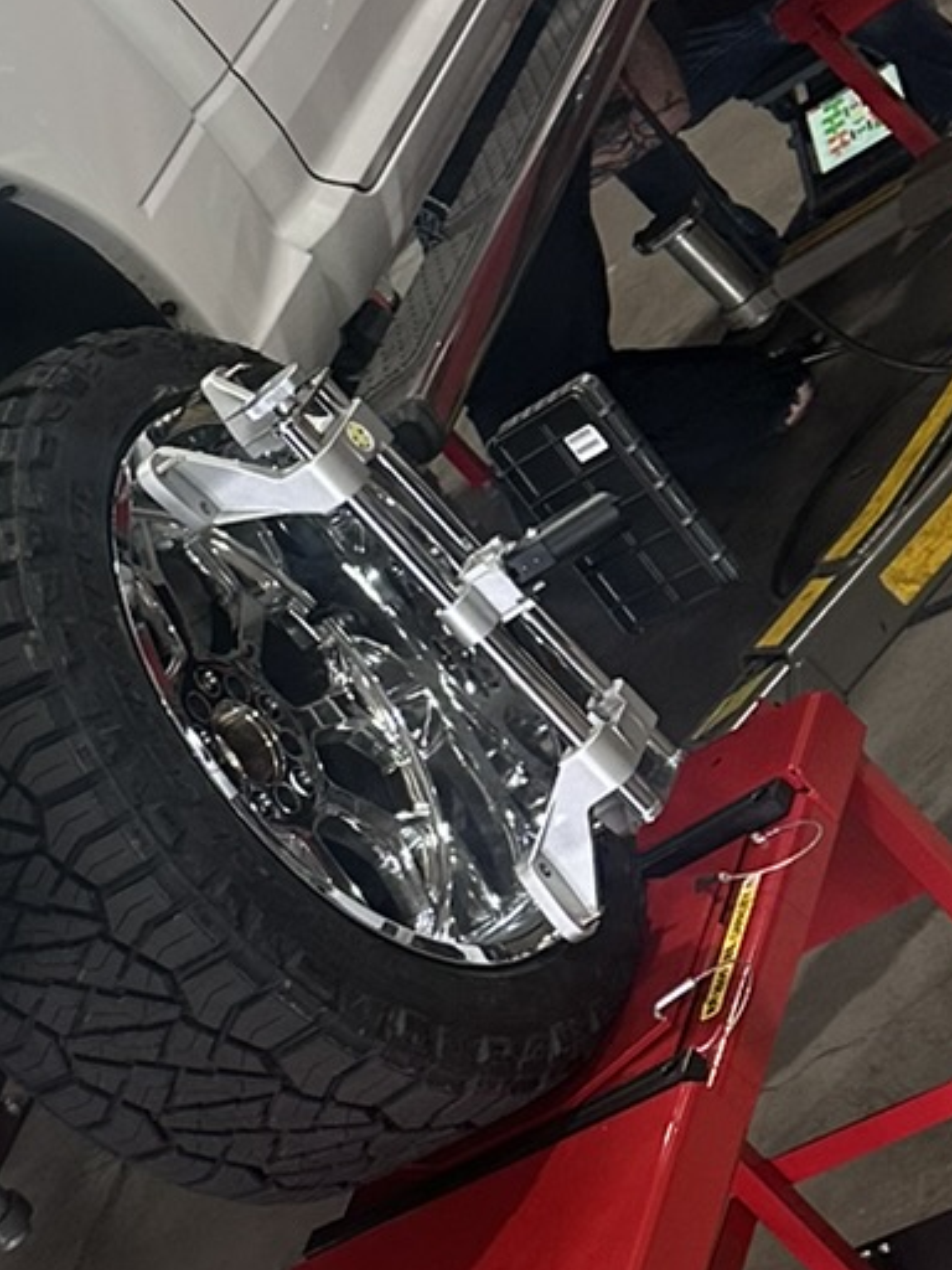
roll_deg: +44.4
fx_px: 3520
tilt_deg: -4.8
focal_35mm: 96
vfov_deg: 20.4
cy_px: 724
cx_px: -640
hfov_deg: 14.0
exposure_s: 1/120
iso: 100
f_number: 1.78
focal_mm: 6.86
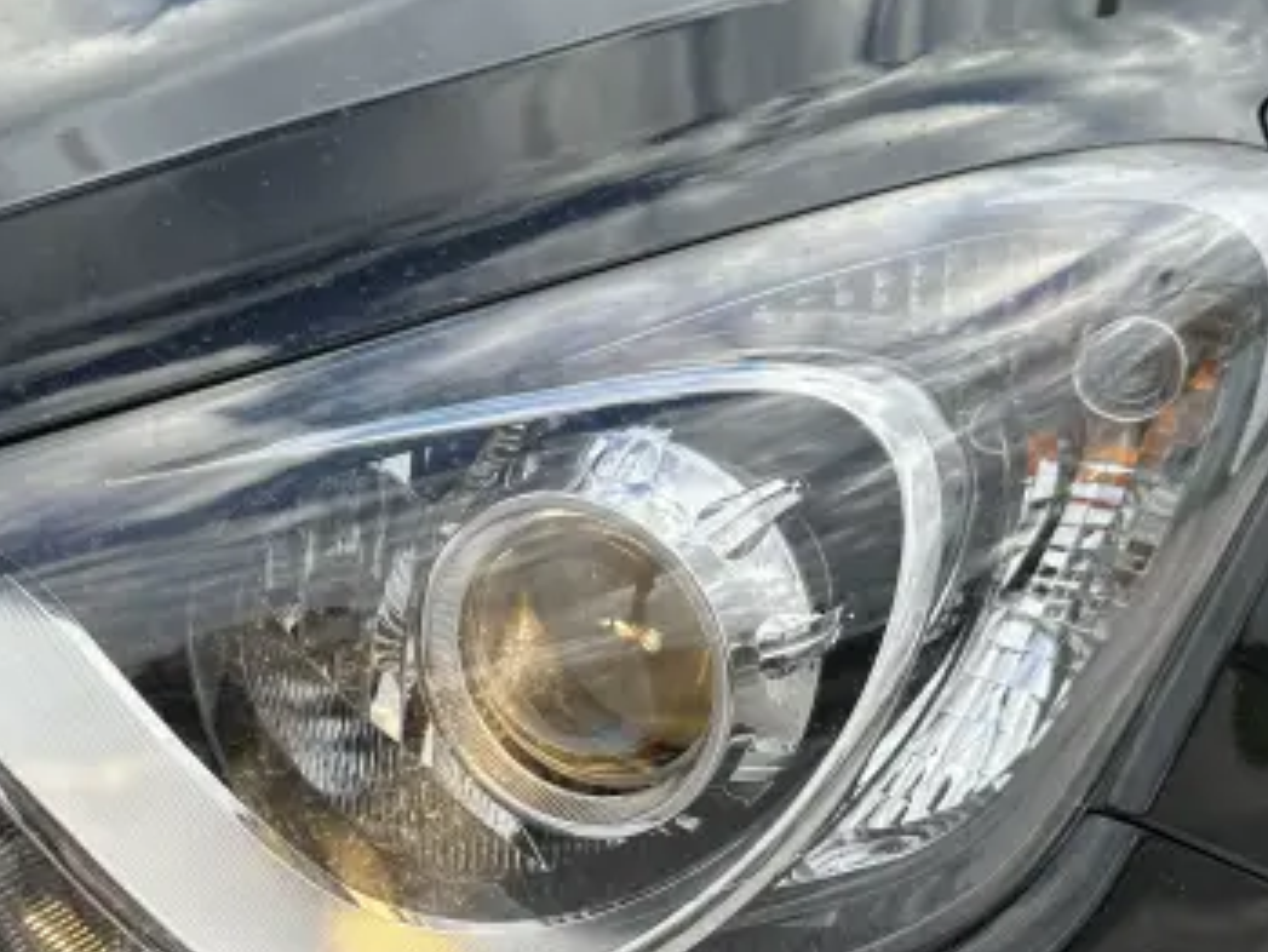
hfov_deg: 42.5
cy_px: 650
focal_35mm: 44
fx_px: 1612
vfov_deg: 32.6
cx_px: 447
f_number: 1.78
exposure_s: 1/1040
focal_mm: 6.86
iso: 80
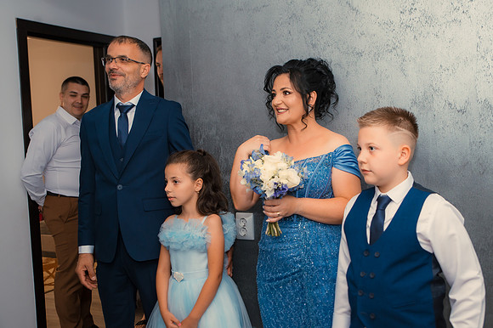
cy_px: 145
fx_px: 557
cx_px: 283
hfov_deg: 47.6
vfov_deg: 32.8
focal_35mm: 41
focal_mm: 35
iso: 800
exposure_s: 1/125
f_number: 3.5
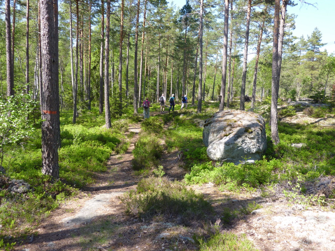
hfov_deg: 69.4
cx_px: 168
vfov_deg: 54.9
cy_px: 126
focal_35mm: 25
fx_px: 242
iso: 80
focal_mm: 4.1
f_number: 4
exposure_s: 1/160
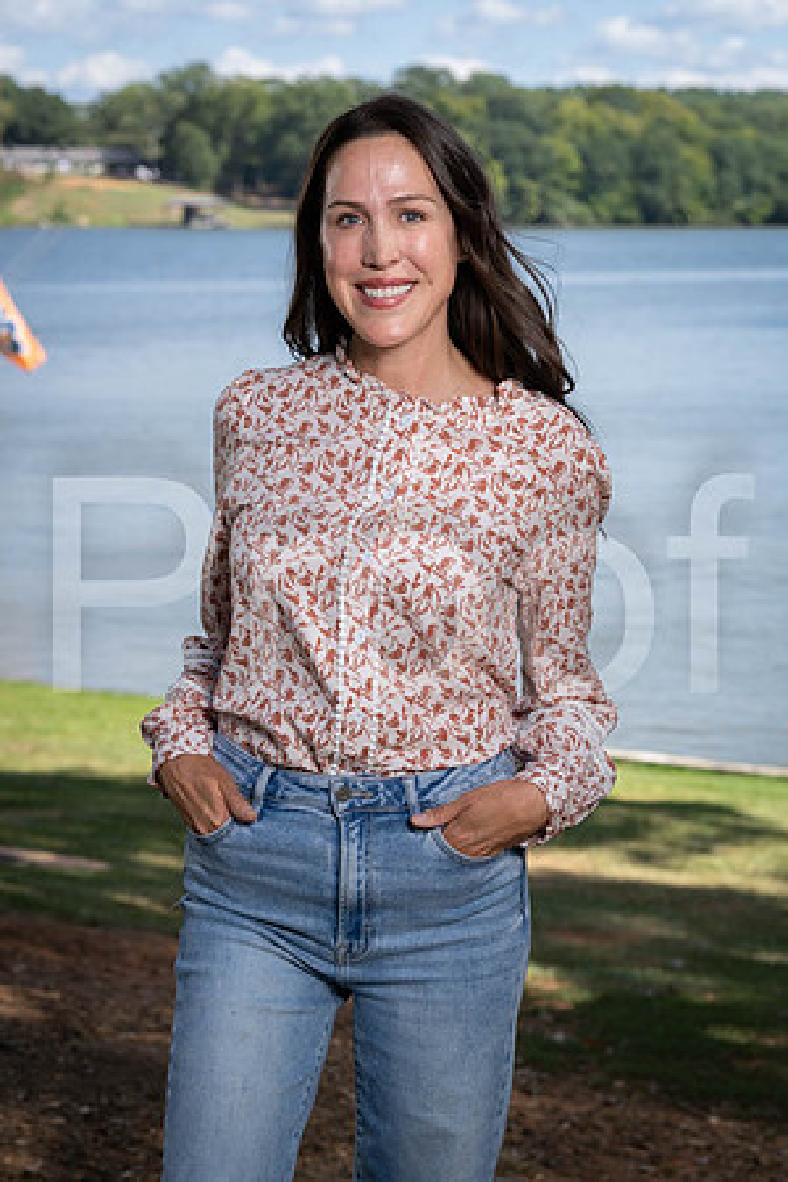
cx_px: 394
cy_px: 591
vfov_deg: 23.9
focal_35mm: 85
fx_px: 2791
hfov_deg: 16.1
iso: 100
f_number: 6.3
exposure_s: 1/160
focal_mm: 85
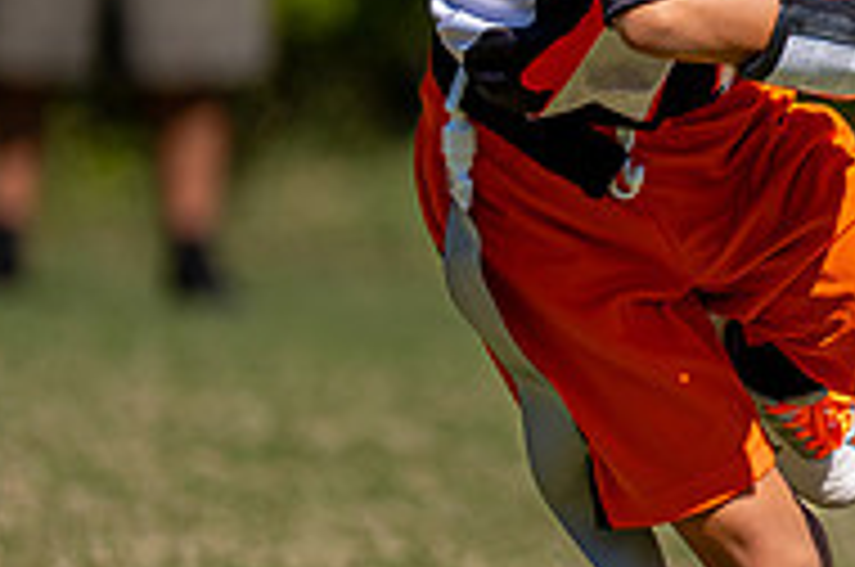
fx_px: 17498
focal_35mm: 738
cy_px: 35
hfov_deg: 2.8
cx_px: 1079
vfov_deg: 1.9
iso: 160
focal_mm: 182
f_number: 2.8
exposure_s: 1/3200
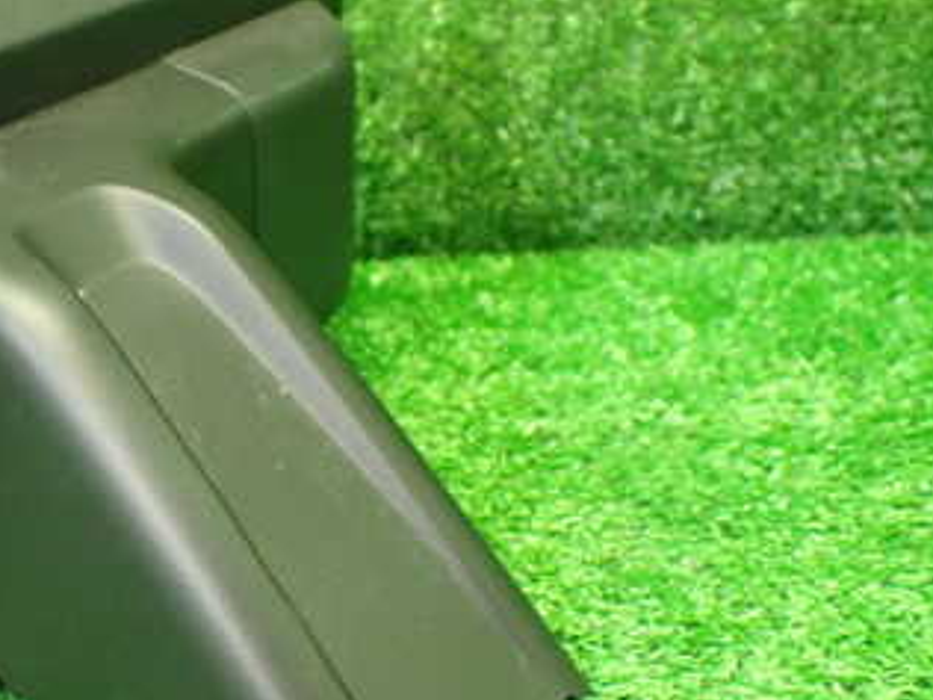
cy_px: 354
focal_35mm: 57
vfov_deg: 25.7
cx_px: 118
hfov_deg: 32.3
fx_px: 1536
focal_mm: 5.4
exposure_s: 1/60
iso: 800
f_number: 2.3
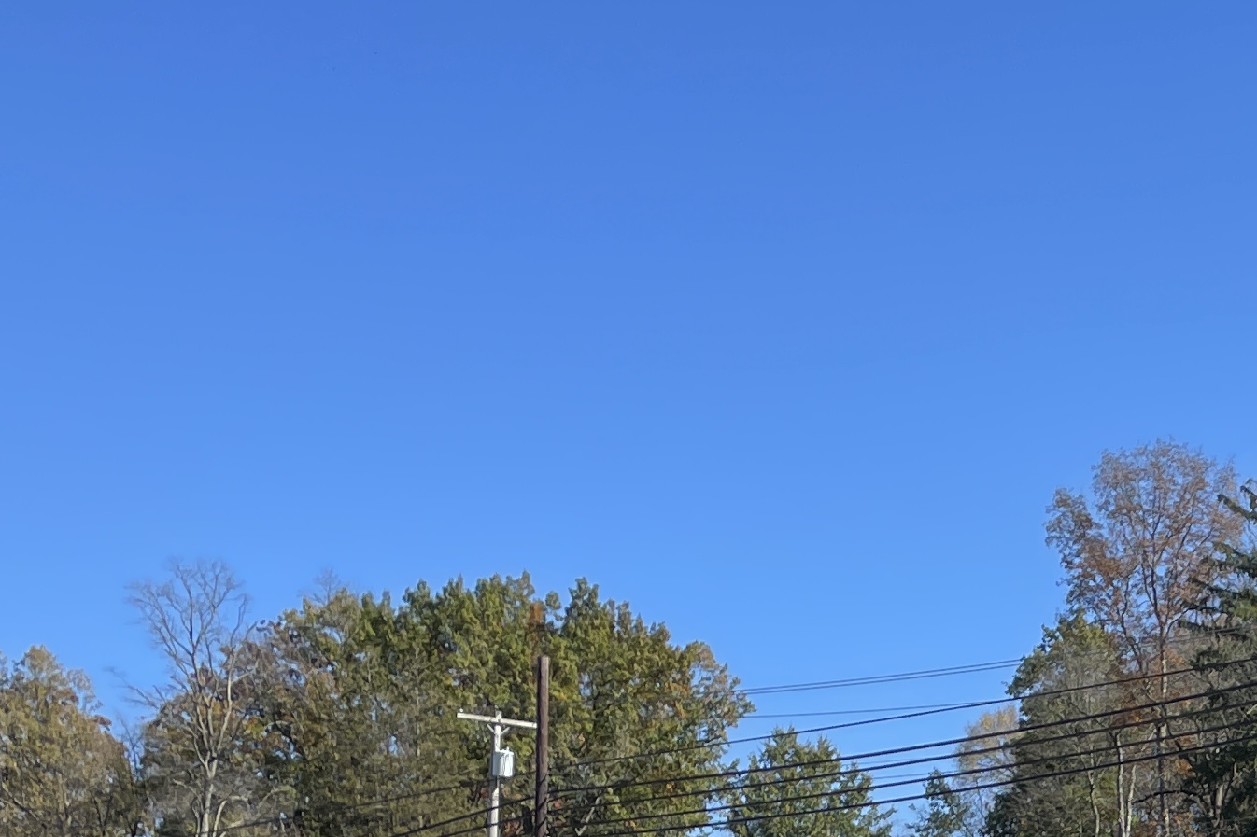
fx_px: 2828
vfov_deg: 15.7
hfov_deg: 23.2
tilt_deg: -1.3
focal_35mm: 81
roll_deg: +2.7
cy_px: 1212
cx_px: 1472
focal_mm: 4.2
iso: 32
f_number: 1.6
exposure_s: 1/1667
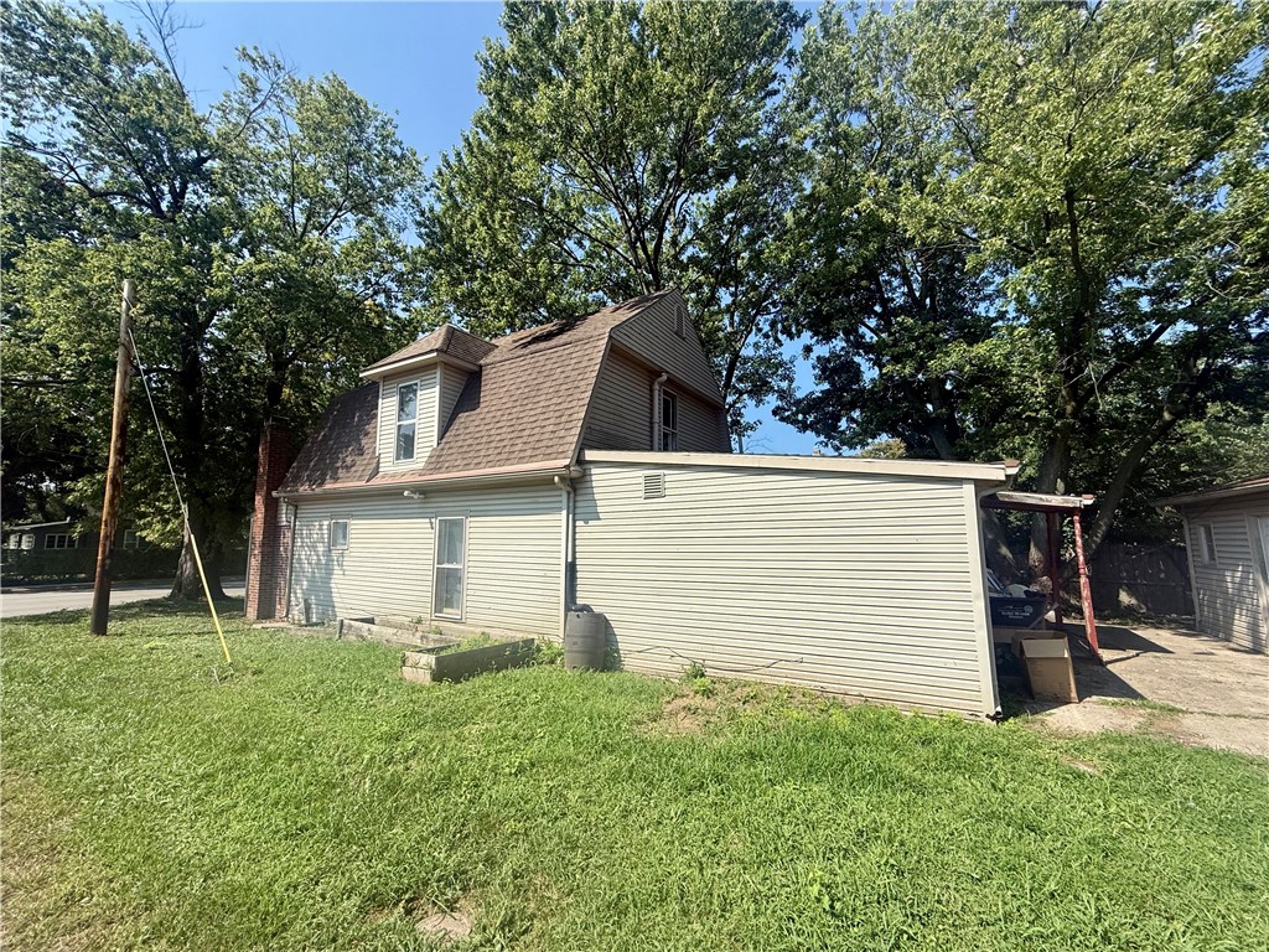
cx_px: 634
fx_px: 513
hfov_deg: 102.1
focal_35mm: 14
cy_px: 476
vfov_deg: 85.7
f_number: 2.2
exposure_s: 1/2611
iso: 50
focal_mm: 2.22
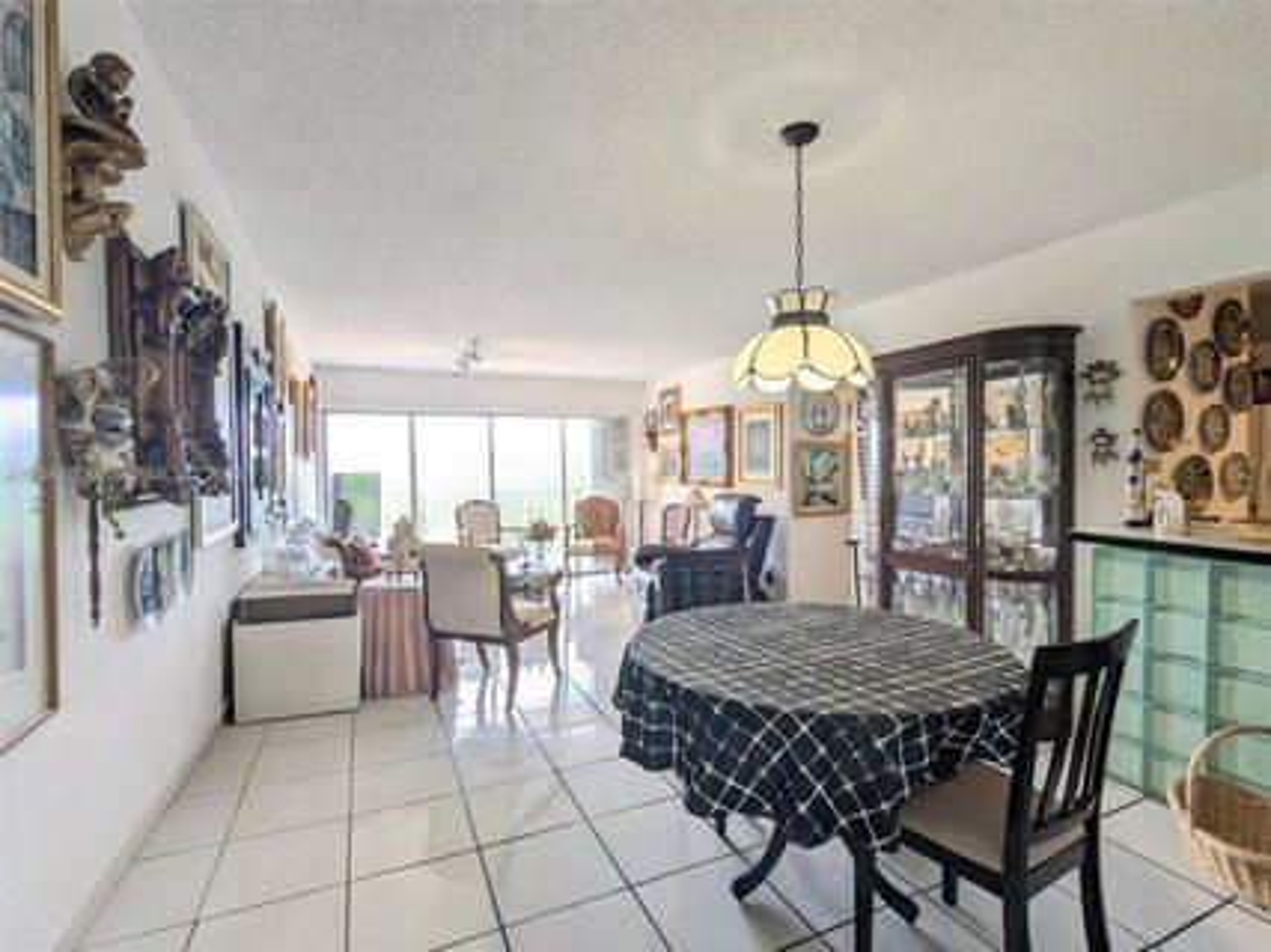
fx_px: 587
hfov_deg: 94.5
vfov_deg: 78.1
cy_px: 476
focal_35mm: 16
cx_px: 636
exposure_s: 1/60
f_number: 2.2
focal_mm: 2.35
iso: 59
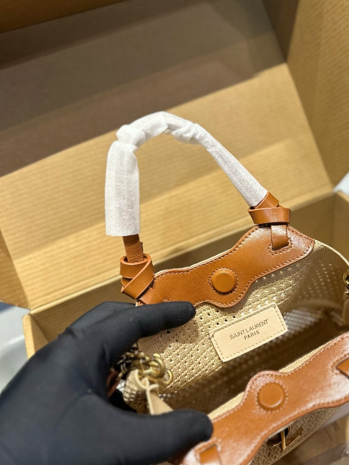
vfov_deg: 55.3
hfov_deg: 42.4
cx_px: 231
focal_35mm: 33
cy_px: 224
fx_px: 444
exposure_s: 1/100
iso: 250
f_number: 1.78
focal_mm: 6.86
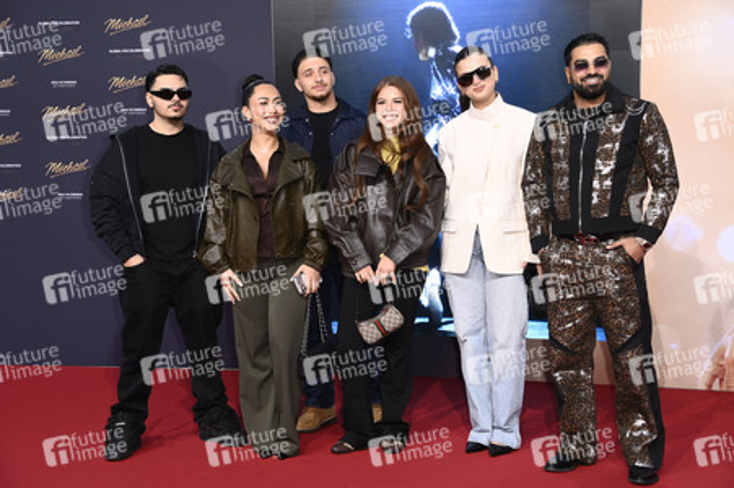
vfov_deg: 20.9
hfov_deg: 31.0
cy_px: 244
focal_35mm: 65
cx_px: 367
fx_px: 1324
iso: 400
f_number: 5.6
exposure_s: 1/250
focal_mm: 65
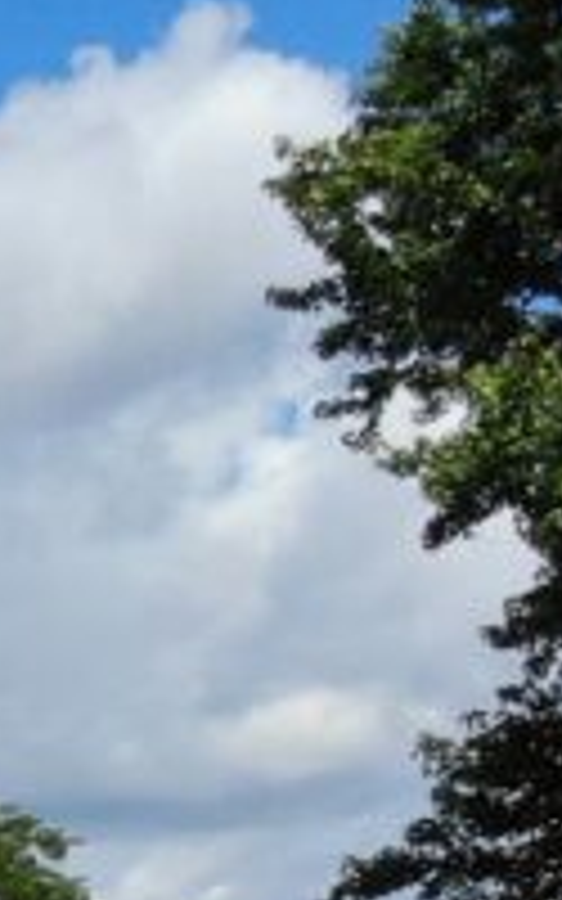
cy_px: 1390
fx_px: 3333
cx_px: -1520
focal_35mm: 136
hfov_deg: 7.5
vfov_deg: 14.3
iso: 100
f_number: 2.8
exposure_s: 1/1760
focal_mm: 4.5
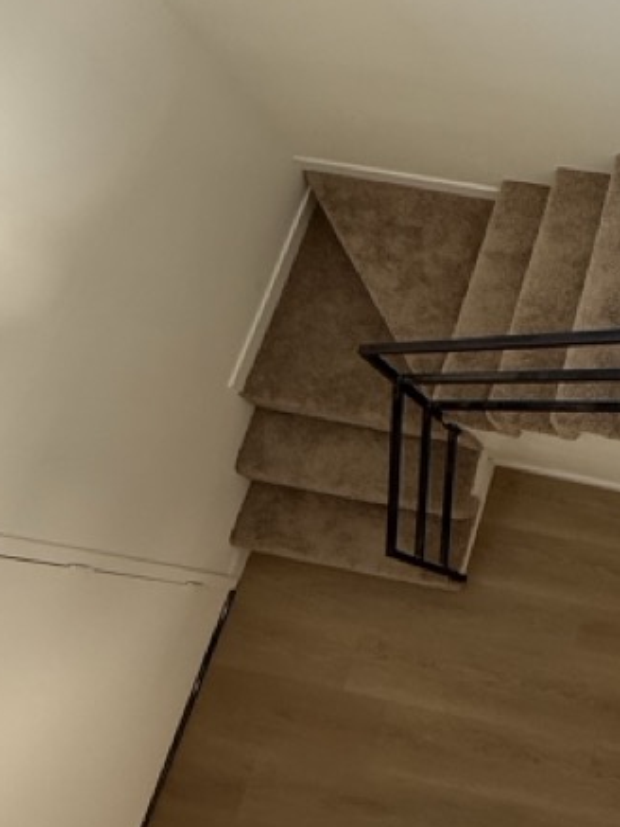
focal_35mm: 41
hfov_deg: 30.9
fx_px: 979
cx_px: 699
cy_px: 155
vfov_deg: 43.4
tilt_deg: -61.3
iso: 80
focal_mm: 2.22
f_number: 2.2
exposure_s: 1/99
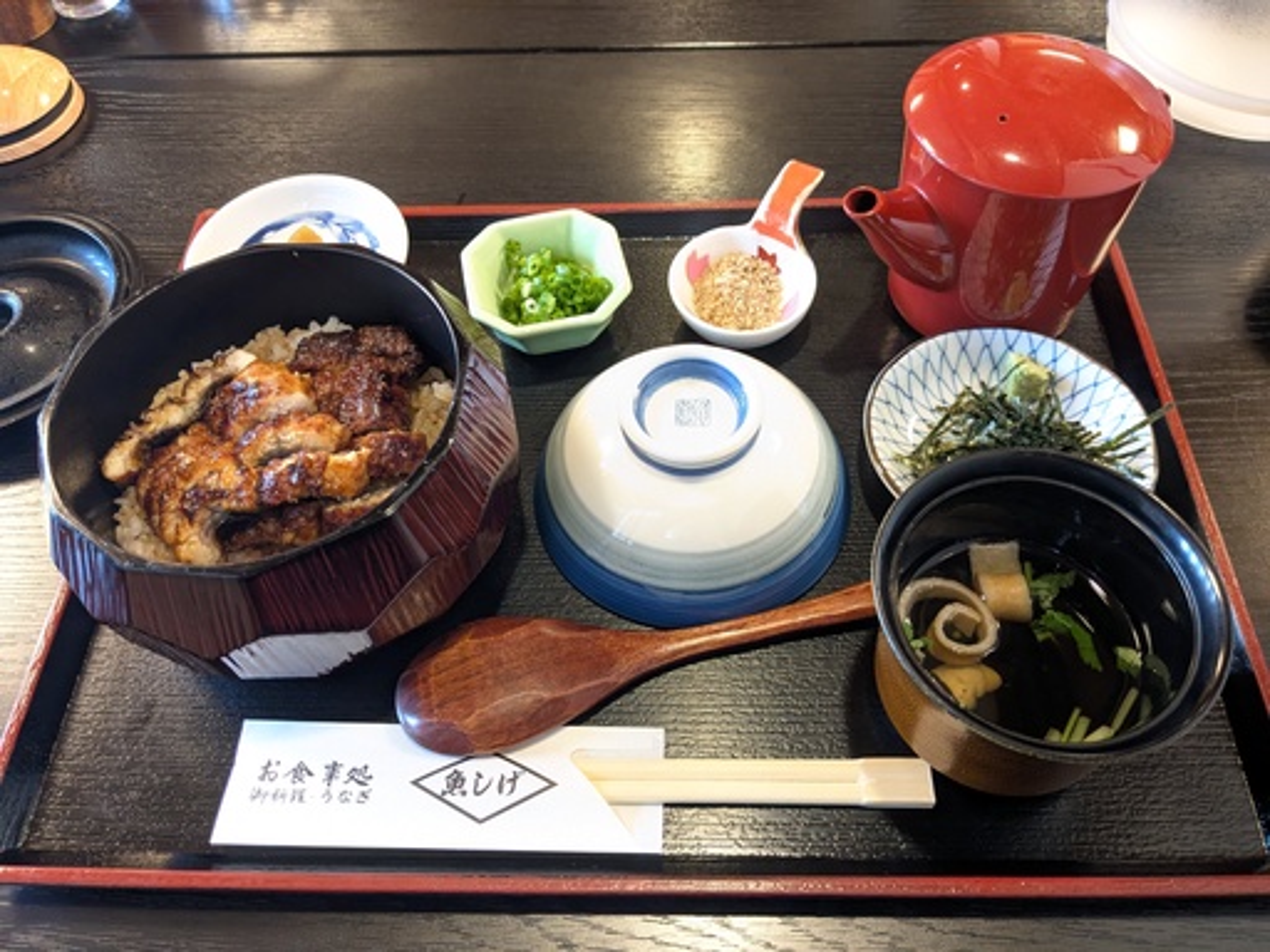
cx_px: 635
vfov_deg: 51.4
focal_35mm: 27
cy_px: 476
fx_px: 991
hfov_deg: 65.3
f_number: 1.73
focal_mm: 4.38
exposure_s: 1/30
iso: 315
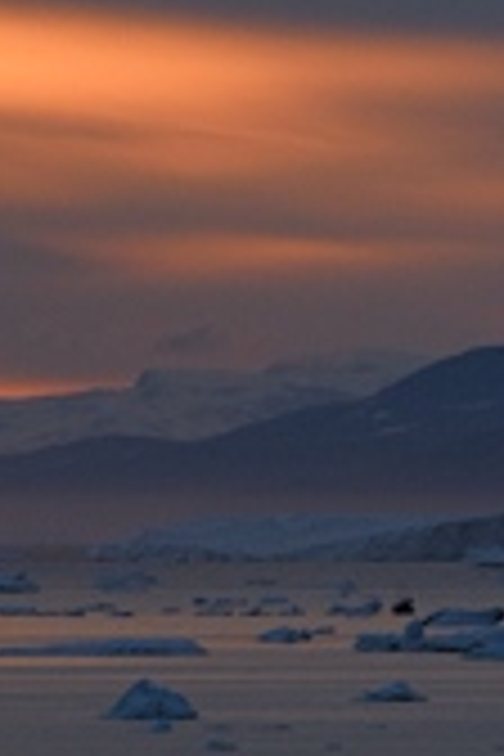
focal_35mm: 885
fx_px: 18584
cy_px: 1161
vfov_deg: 2.3
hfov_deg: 1.5
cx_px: -839
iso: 160
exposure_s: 1/1000
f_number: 4
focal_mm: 145
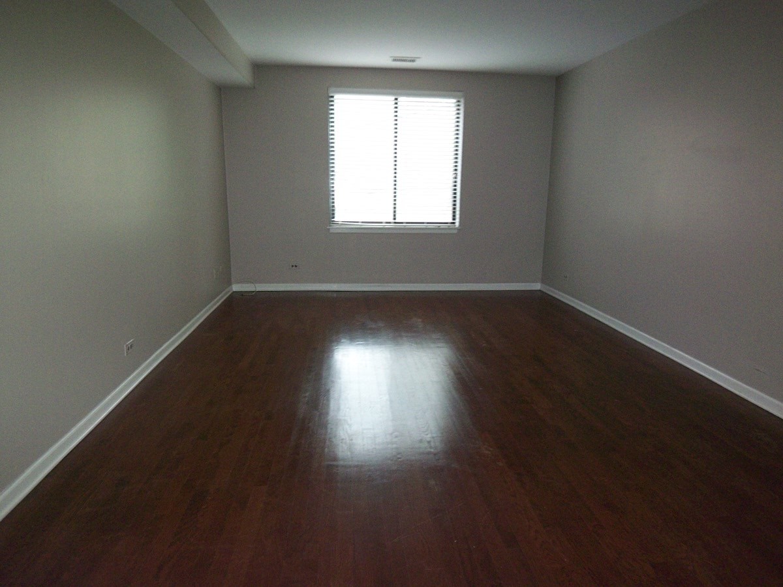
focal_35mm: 23
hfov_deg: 73.9
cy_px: 294
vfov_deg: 58.9
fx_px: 520
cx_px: 392
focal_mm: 3.8
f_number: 2.8
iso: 160
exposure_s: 1/30
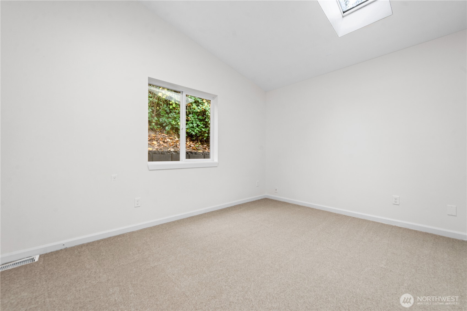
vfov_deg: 81.2
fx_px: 182
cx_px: 234
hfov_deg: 104.2
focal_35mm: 14
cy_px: 156
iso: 500
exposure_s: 1/15
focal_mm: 14
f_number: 6.3
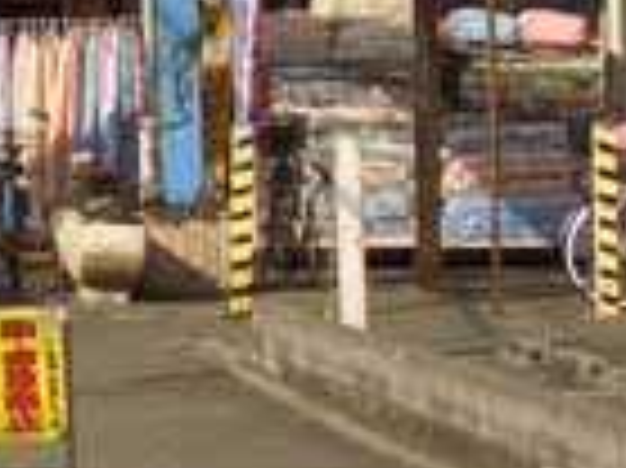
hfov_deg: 6.9
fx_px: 5150
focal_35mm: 285
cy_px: -324
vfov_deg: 5.1
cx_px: -144
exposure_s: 1/500
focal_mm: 10.2
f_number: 5.6
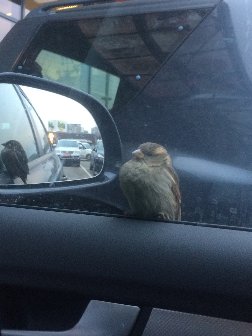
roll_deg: -0.3
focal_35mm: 42
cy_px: 158
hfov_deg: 34.3
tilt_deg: -3.8
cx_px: 105
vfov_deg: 44.8
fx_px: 408
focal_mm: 4.15
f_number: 2.2
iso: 200
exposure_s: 1/33
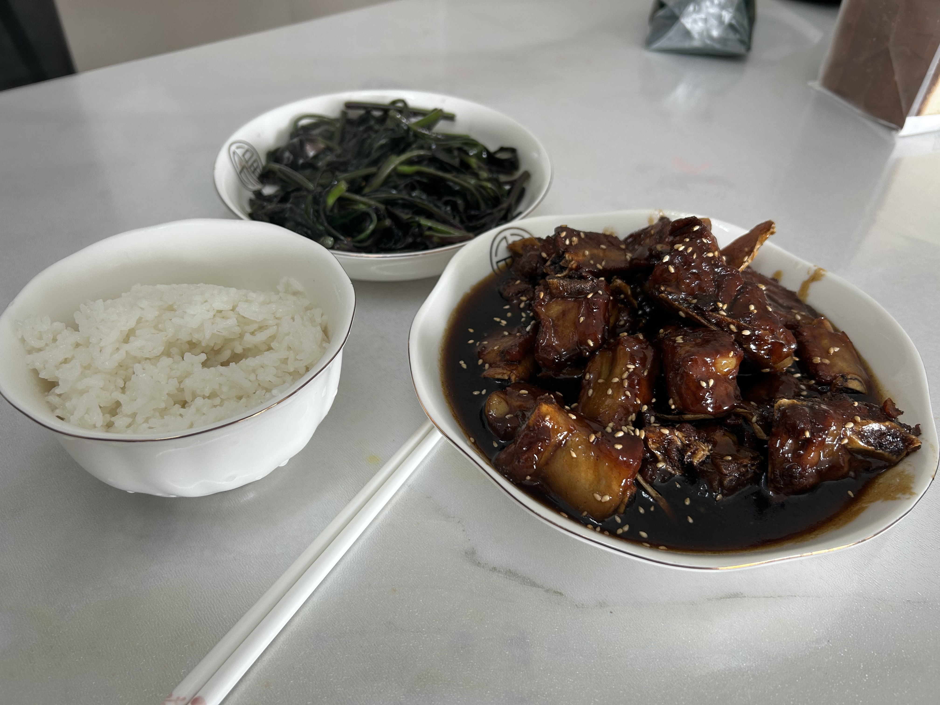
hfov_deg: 67.3
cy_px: 352
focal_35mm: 26
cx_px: 470
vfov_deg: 53.1
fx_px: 706
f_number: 1.5
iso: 80
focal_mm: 5.7
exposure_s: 1/121
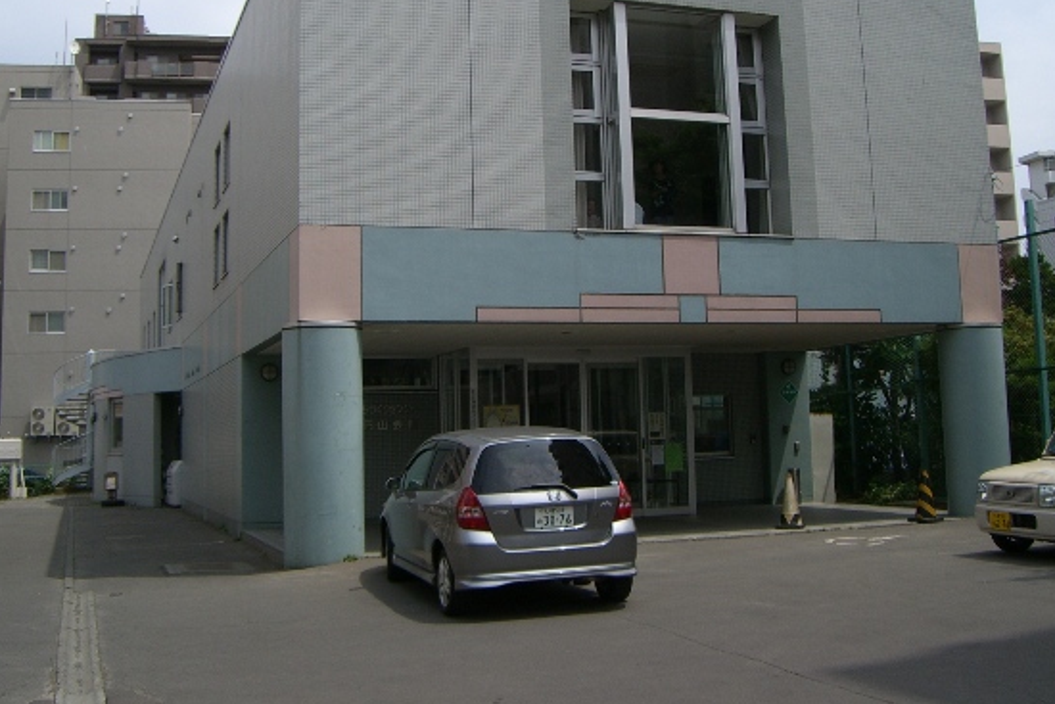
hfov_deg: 42.7
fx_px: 1348
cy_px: 251
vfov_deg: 29.1
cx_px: 547
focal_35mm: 46
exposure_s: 1/1000
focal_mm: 6.2
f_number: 4.3
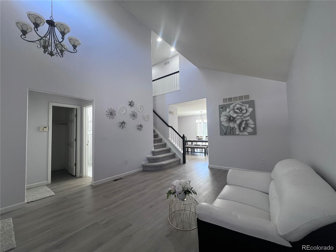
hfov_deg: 106.2
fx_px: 126
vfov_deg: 89.9
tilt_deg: +2.4
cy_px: 126
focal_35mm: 13
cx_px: 168
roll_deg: +0.9
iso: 250
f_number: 1.8
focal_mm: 1.57
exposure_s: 1/120
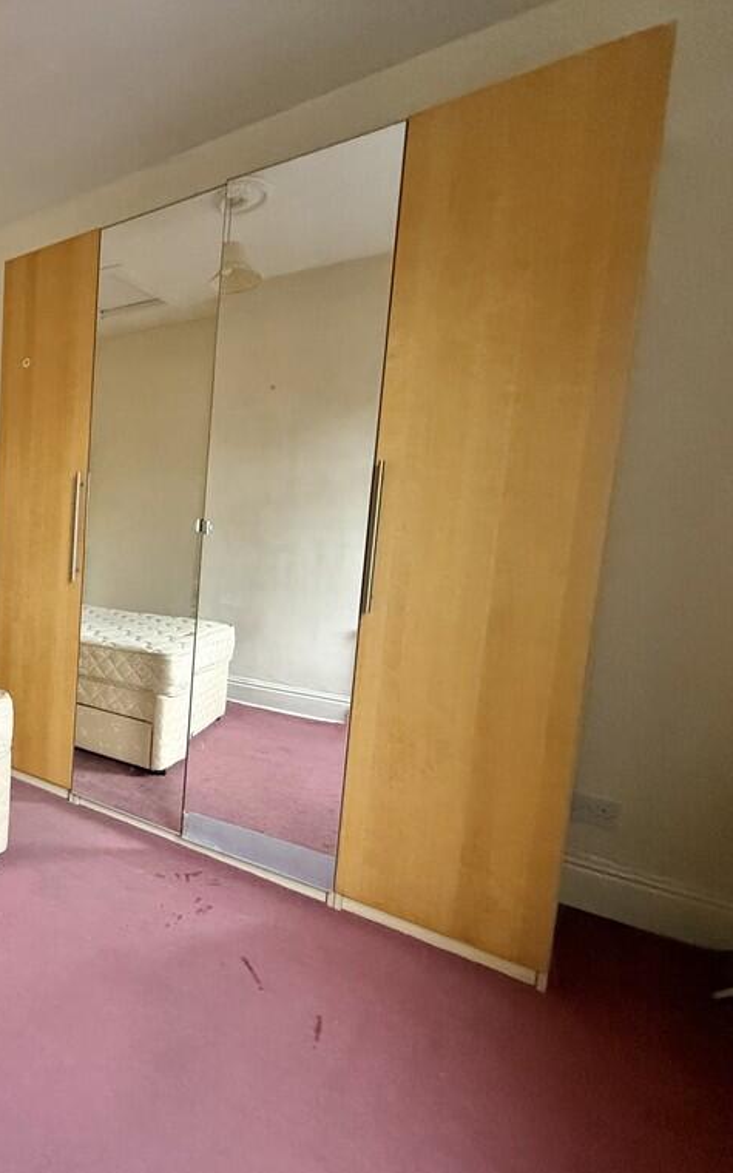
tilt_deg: -6.7
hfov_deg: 47.2
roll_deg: -2.2
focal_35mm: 20
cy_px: 591
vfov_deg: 85.1
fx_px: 639
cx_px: -32
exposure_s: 1/60
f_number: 2.2
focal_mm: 2.22
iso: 640
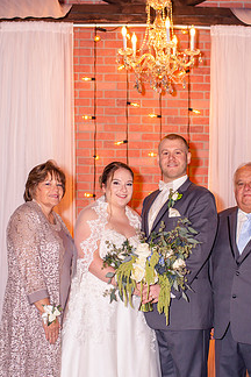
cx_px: 162
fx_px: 763
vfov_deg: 27.6
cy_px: 240
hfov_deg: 18.6
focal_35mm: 73
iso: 200
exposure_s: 1/200
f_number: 2.8
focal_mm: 35
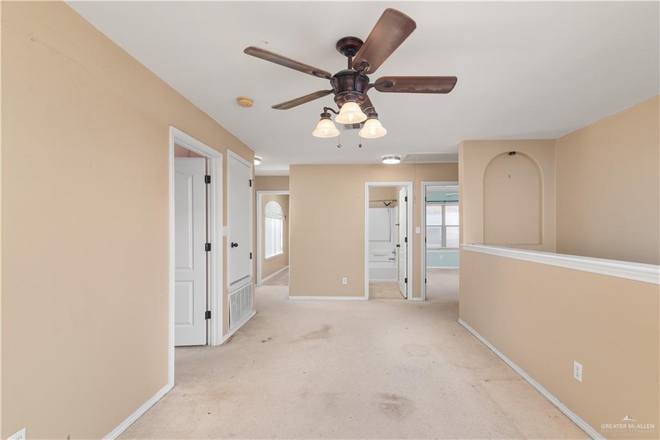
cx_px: 330
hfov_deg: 96.7
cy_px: 220
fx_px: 293
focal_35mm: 16
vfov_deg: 73.8
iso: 320
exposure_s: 1/8
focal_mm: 16
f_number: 7.1
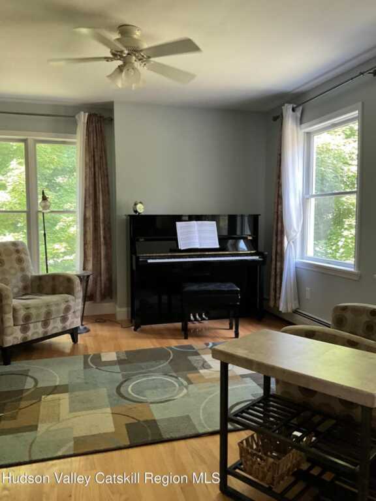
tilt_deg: -3.3
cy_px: 250
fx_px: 420
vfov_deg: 61.7
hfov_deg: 48.2
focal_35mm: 29
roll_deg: -1.3
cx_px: 188
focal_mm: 3
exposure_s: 1/60
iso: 100
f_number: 1.8
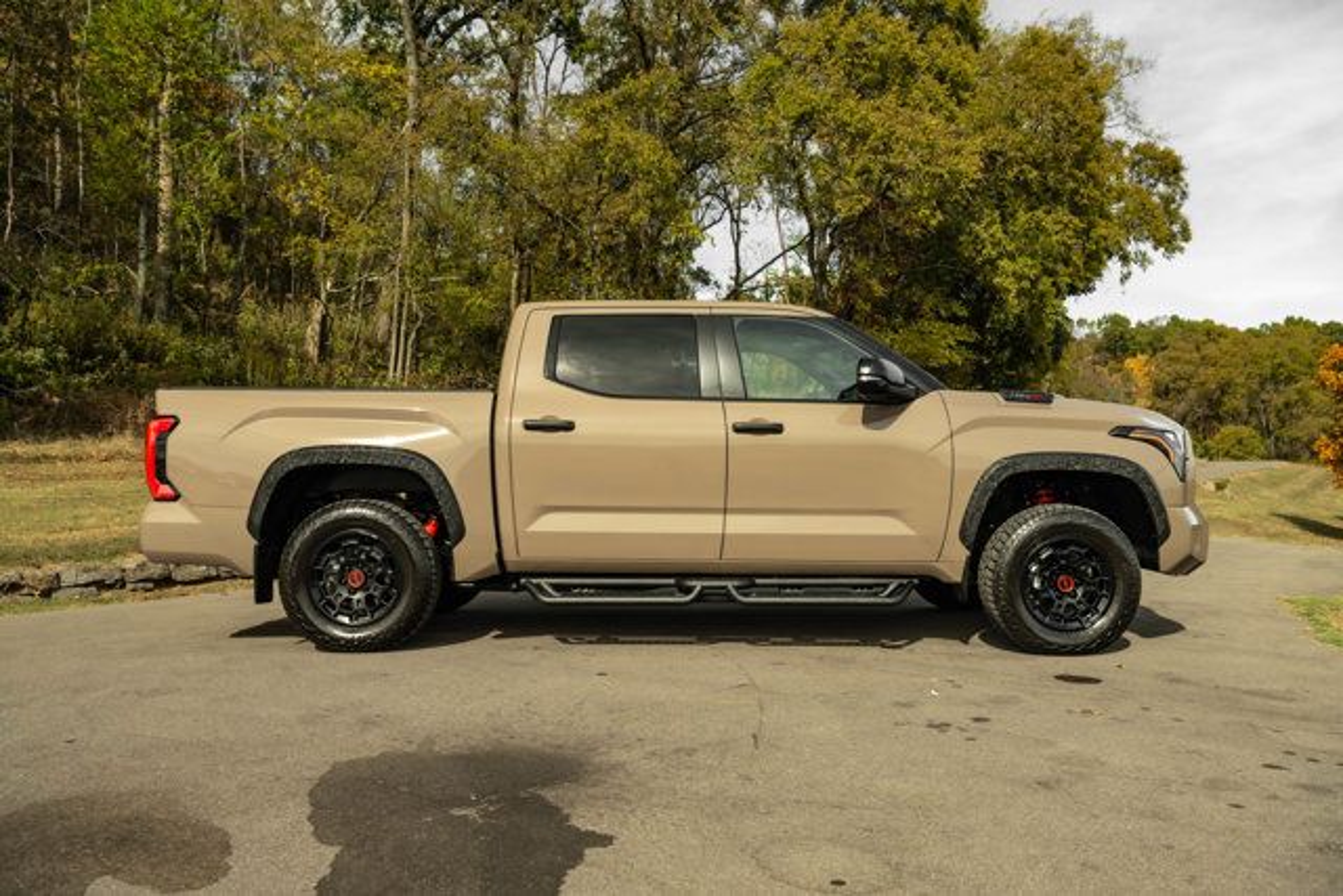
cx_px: 672
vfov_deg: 45.0
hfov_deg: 63.6
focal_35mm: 29
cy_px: 448
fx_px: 1082
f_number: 7.1
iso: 640
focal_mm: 29
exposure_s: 1/800
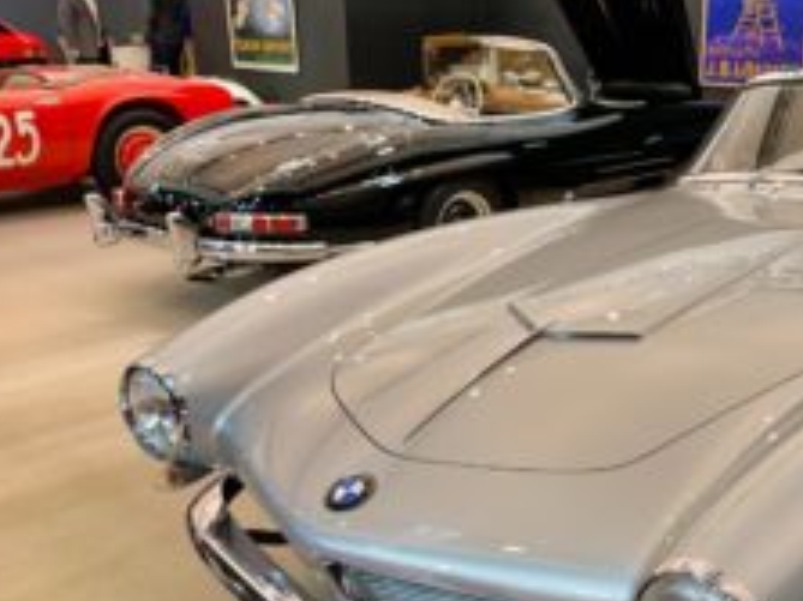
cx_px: 591
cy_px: 389
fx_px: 974
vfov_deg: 34.1
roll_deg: -1.3
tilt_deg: -20.5
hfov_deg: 43.5
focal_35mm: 42
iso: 200
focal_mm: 4.25
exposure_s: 1/50
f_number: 1.8
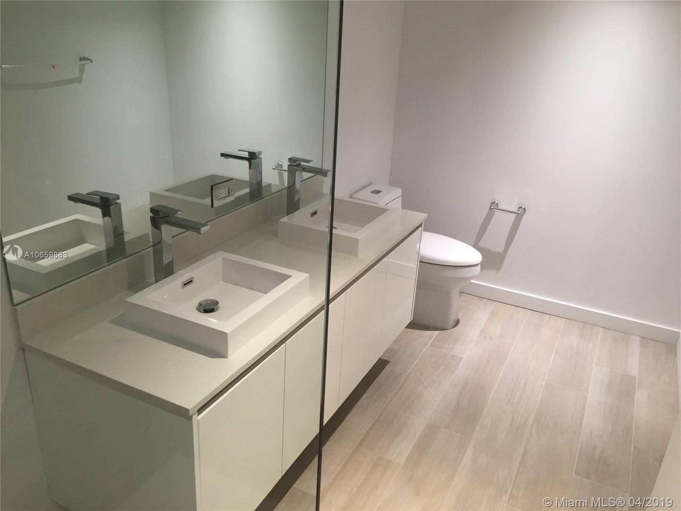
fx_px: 571
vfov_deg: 48.2
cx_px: 340
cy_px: 256
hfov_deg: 61.7
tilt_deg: -23.9
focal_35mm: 29
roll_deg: -3.9
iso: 80
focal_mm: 4.15
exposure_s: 1/30
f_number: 2.2
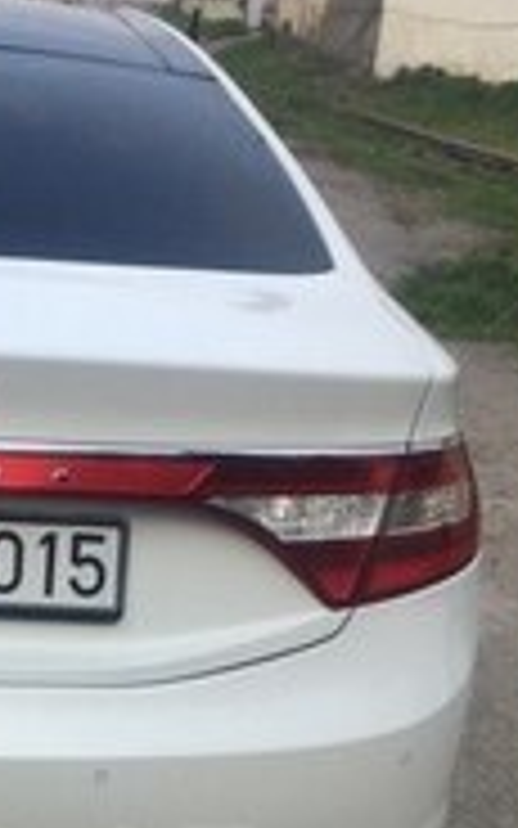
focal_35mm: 83
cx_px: -90
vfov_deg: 23.6
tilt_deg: -25.3
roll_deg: -0.8
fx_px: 1875
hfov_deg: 15.2
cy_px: 878
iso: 32
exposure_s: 1/1001
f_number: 2.2
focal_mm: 4.15
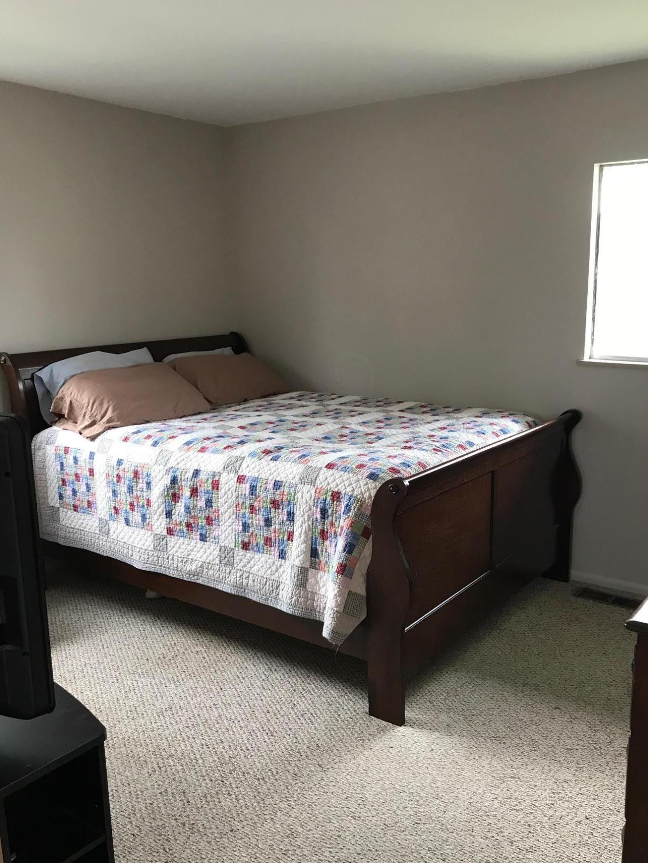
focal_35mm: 31
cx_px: 353
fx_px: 774
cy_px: 447
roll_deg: +0.6
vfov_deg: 58.3
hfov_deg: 45.4
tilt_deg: -12.3
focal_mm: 3.99
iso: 40
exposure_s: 1/24
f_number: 1.8
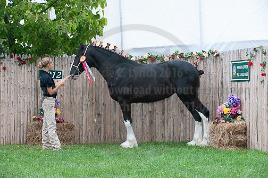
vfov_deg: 12.4
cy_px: 89
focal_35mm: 110
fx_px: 818
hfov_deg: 18.6
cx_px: 134
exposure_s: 1/1000
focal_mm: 110
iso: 2200
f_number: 5.6
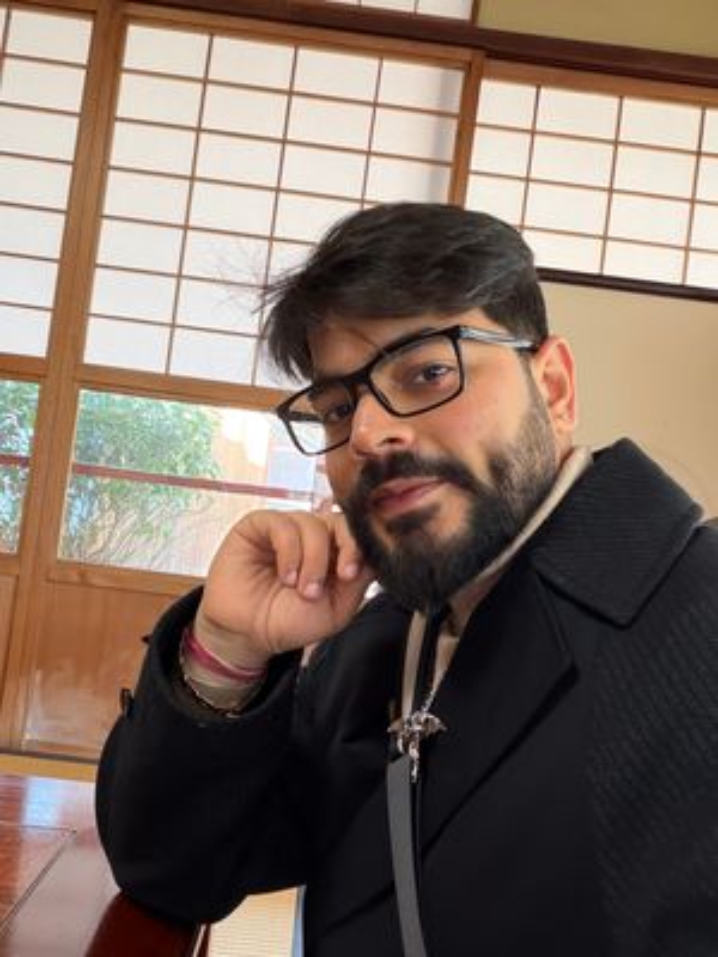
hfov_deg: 46.8
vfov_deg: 60.0
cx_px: 359
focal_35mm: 30
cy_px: 478
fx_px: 830
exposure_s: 1/40
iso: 200
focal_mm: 2.71
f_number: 1.9
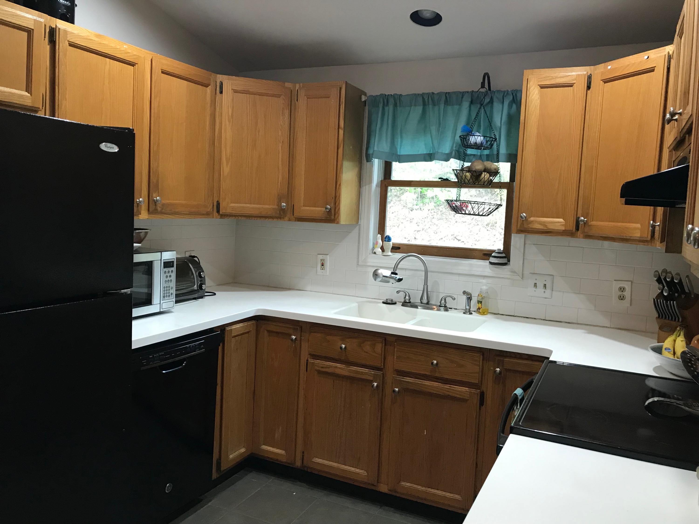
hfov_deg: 63.4
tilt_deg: -3.7
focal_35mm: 28
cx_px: 350
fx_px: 565
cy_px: 262
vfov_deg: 49.7
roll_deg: -2.2
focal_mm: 3.99
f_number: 1.8
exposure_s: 1/15
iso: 40
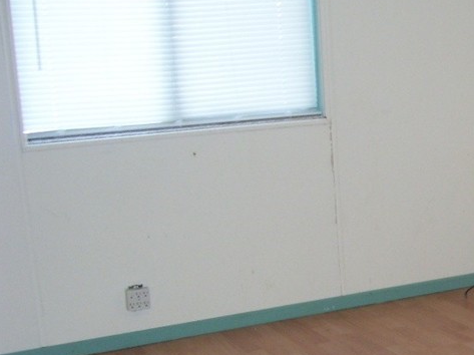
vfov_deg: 18.8
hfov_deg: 23.6
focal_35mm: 78
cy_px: 264
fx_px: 1067
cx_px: 507
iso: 125
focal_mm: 6
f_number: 2.7
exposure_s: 1/60
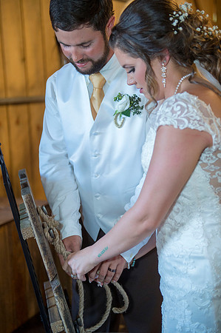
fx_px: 517
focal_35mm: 56
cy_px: 166
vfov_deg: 35.7
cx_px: 110
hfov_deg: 24.1
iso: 1600
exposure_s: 1/160
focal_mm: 56
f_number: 2.8
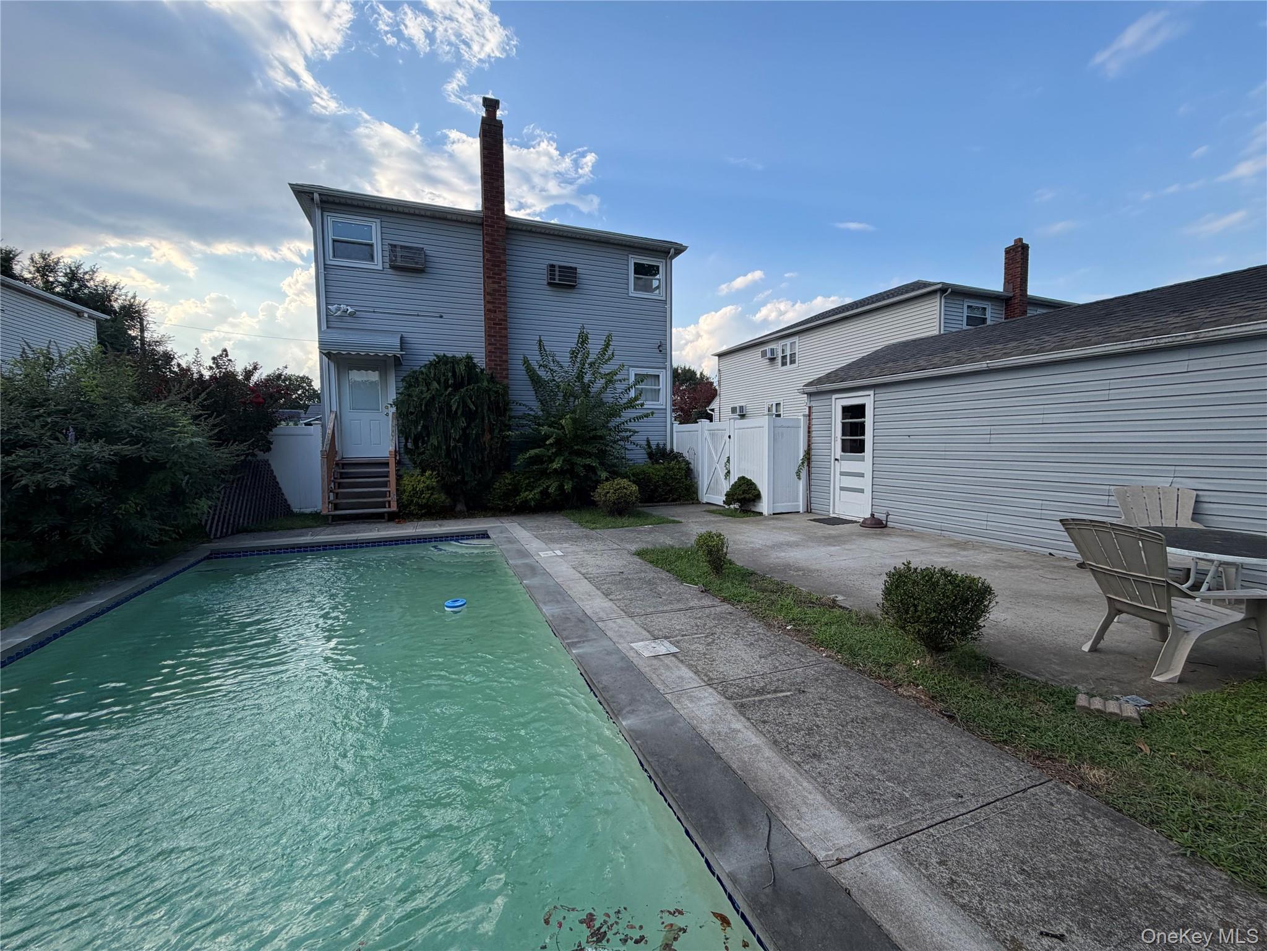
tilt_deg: -3.8
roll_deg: +0.0
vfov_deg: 85.7
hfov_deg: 102.1
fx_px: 512
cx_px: 634
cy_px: 476
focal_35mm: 14
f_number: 2.2
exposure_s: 1/502
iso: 50
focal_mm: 2.22
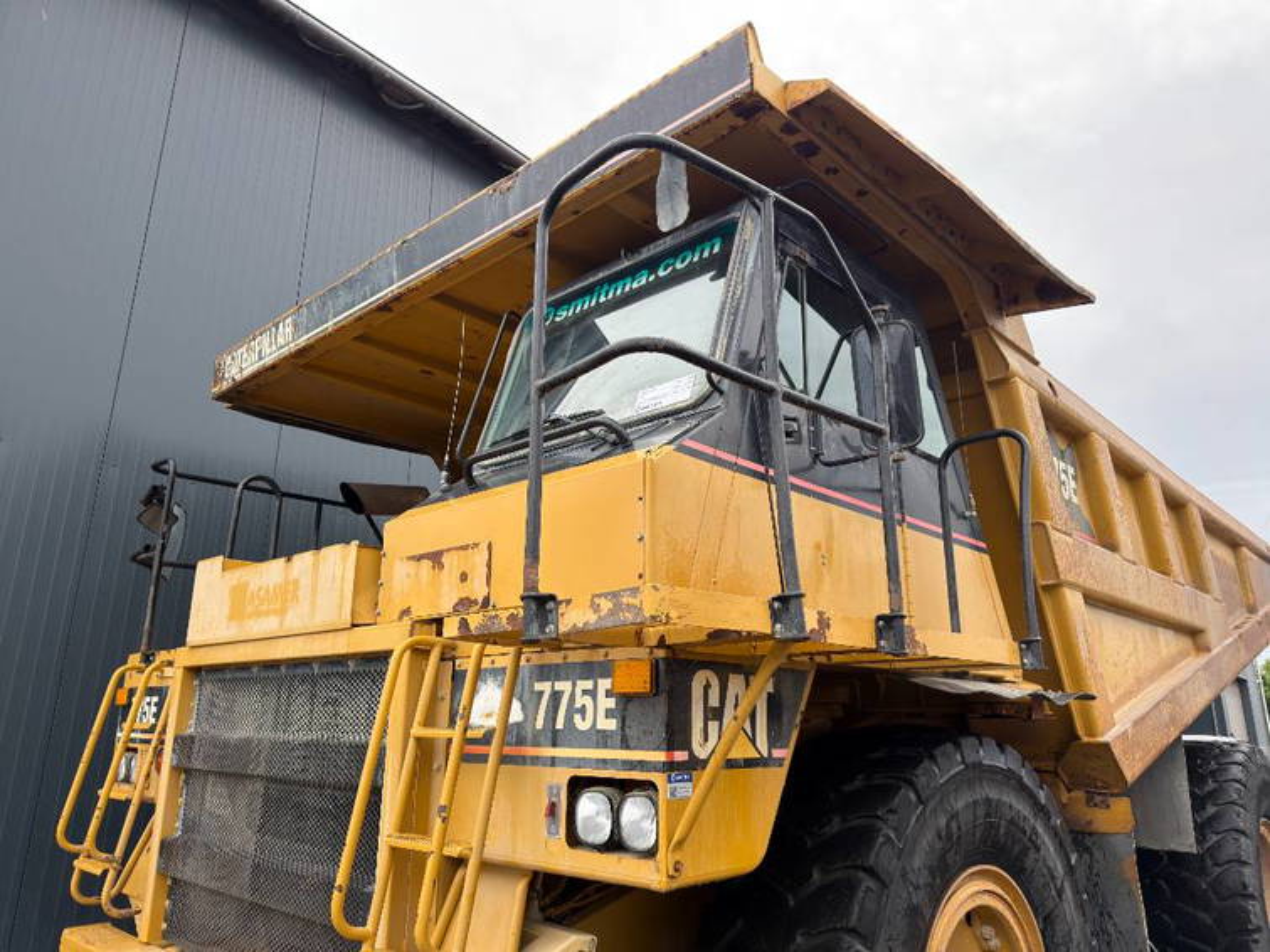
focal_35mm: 24
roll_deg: -0.5
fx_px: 880
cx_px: 635
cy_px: 476
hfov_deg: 71.6
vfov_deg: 56.8
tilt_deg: +16.6
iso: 80
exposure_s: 1/1022
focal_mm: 6.76
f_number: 1.78
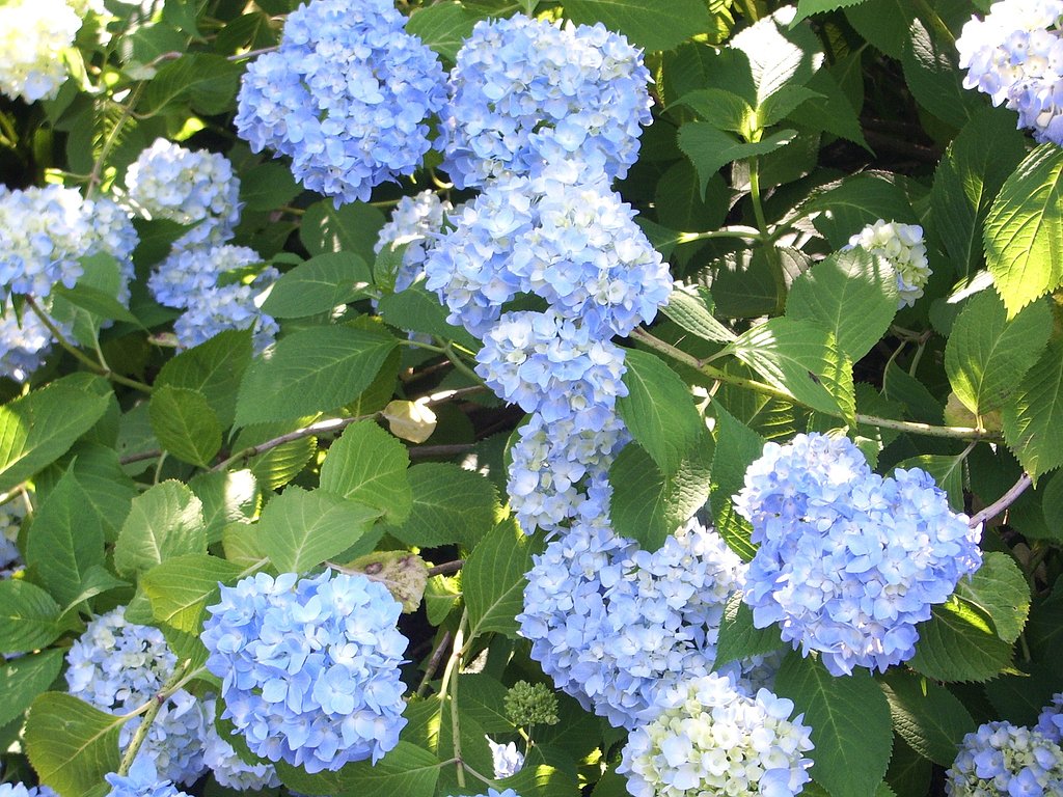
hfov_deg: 26.3
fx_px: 2272
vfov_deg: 19.9
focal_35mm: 74
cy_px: 398
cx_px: 532
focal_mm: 12.2
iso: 100
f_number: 3.9
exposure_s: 1/80
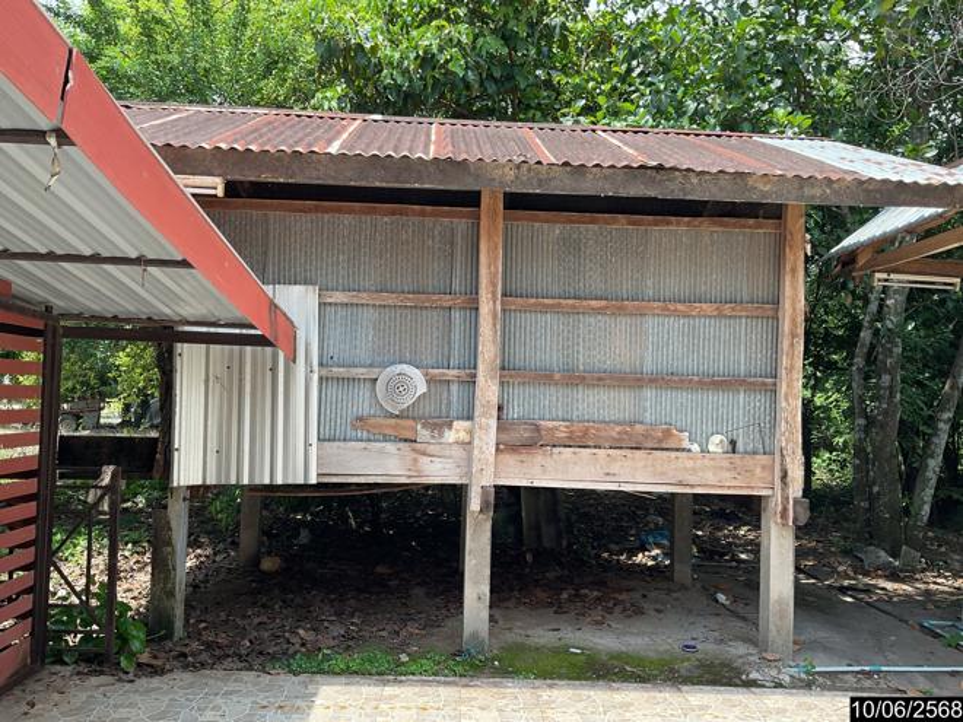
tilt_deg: +1.1
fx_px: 807
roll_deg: -2.0
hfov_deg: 61.7
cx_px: 482
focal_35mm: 29
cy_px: 361
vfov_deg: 48.2
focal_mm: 3
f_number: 1.8
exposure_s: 1/335
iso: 16
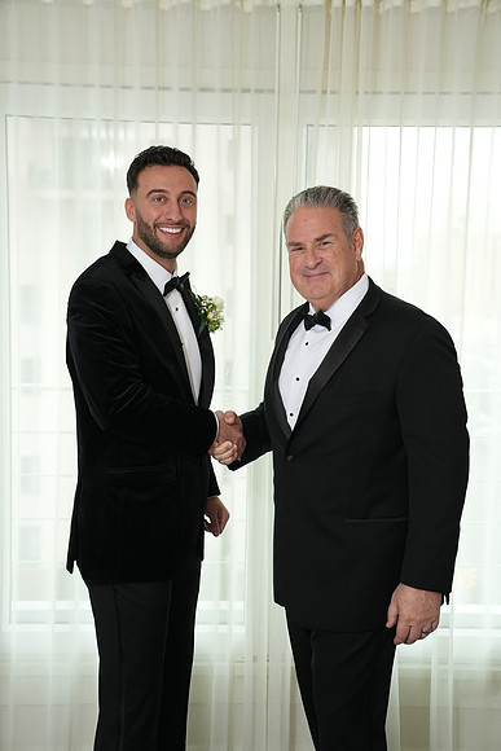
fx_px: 1085
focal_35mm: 52
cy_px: 376
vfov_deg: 38.2
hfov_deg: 26.0
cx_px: 250
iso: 800
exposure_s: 1/200
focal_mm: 52
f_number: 4
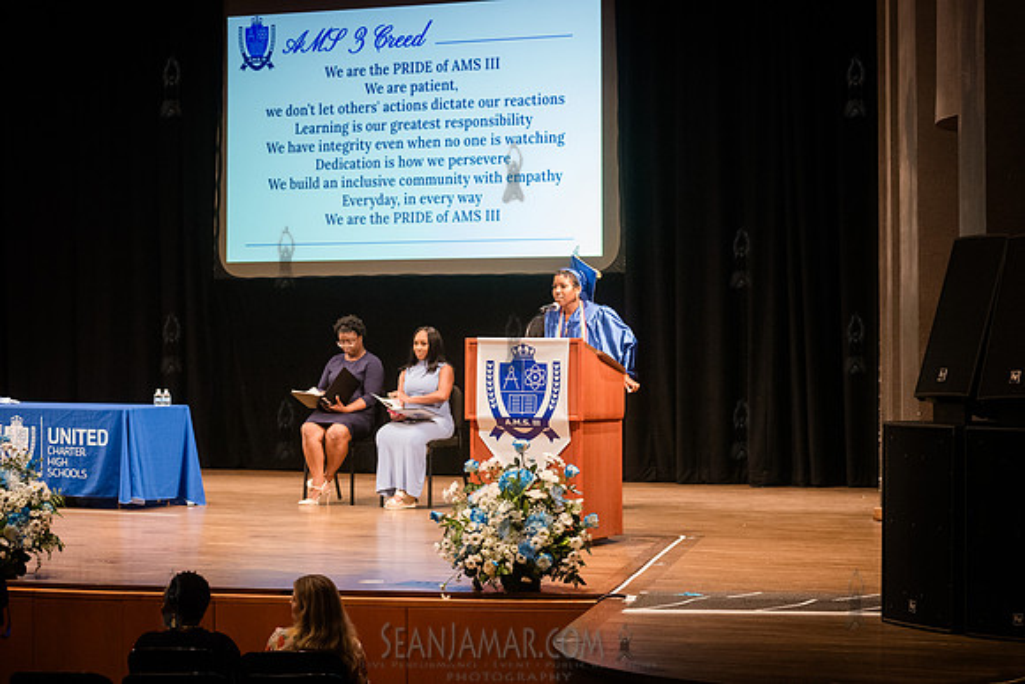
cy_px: 342
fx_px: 2906
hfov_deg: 20.0
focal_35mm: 102
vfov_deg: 13.4
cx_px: 512
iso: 5000
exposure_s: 1/200
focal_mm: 100
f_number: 4
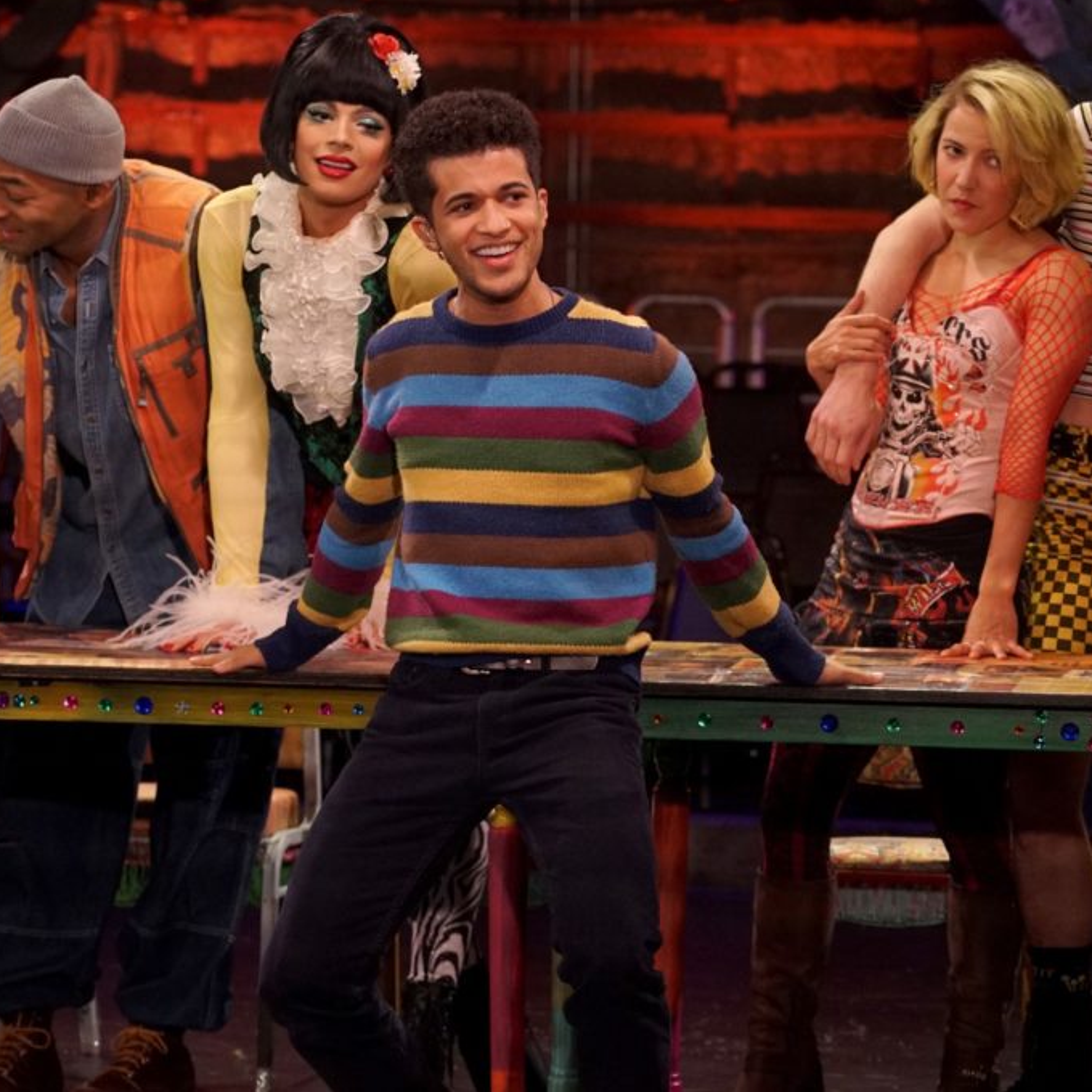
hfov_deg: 11.6
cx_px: 480
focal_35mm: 151
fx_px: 5389
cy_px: 544
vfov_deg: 11.6
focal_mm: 118
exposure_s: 1/250
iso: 5000
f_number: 5.6
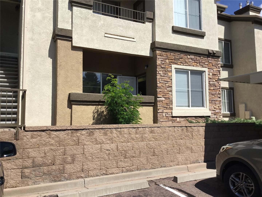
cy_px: 98
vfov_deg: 45.4
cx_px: 131
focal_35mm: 31
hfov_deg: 58.4
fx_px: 235
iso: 25
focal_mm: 3.3
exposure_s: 1/2037
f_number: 2.4
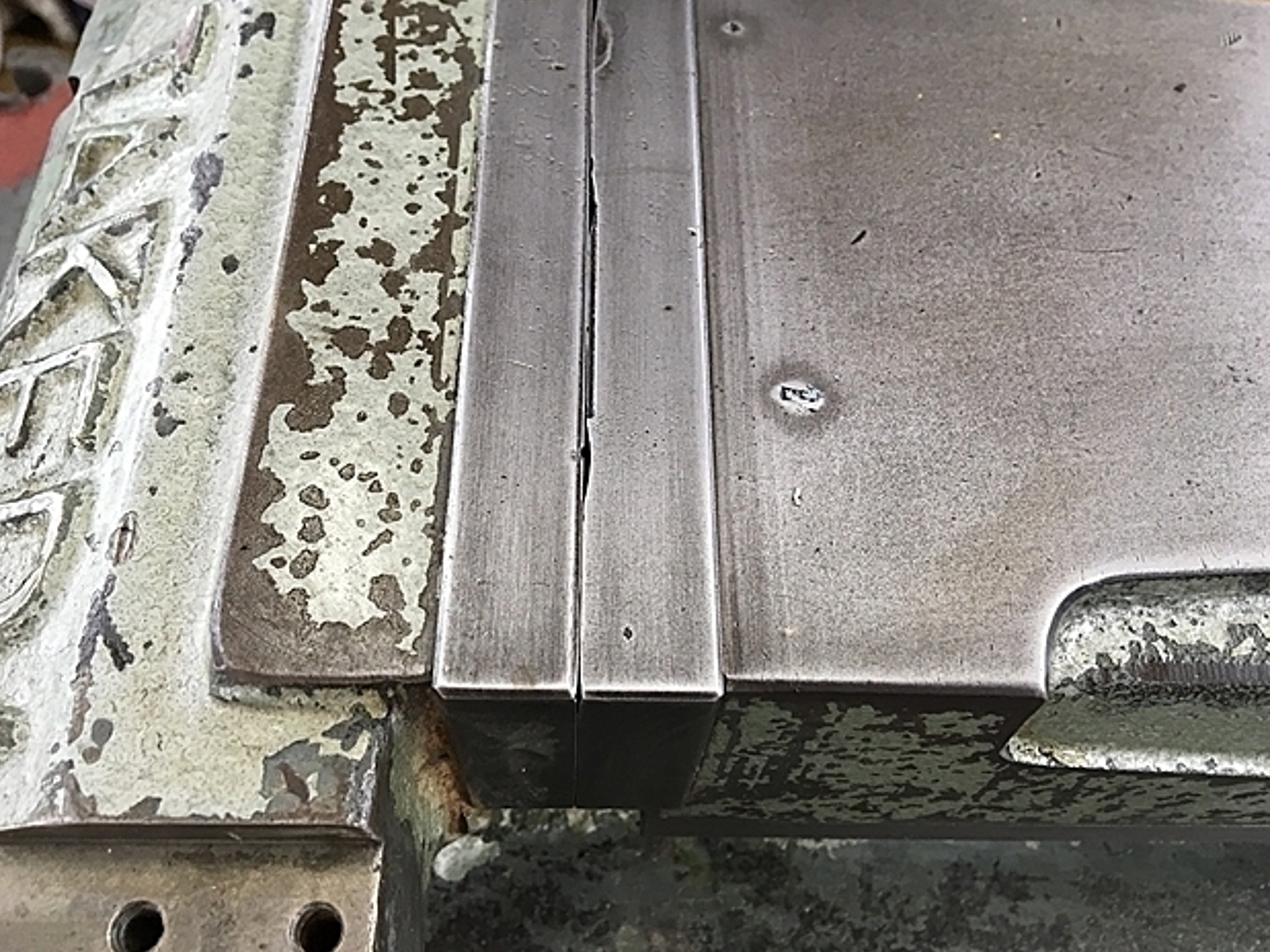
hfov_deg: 60.0
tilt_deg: -61.7
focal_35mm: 30
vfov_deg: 46.8
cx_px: 634
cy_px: 484
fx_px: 1100
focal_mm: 4.15
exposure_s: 1/30
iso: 32
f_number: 2.2
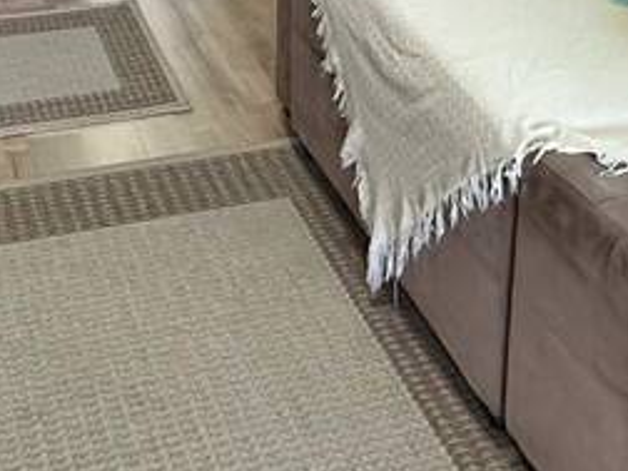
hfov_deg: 24.4
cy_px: -471
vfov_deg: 15.0
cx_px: 309
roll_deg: -0.9
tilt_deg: -3.7
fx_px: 1451
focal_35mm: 80
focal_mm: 2.22
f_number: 2.2
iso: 250
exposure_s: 1/120
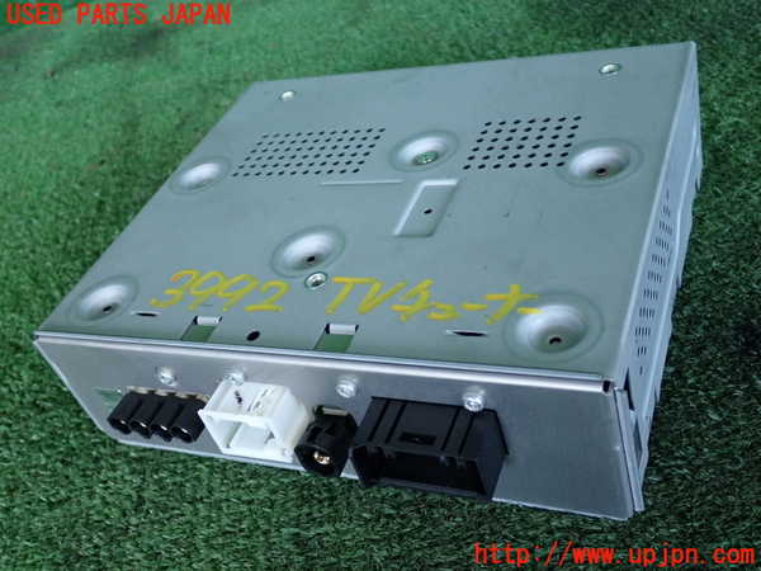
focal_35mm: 38
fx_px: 835
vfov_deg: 37.7
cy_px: 286
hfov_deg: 49.0
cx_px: 380
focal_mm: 6.83
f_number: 2.7
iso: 250
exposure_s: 1/125
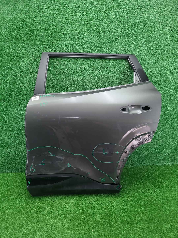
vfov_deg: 67.3
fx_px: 178
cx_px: 89
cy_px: 119
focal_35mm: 26
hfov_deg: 53.1
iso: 180
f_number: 1.8
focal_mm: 5.4
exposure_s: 1/50
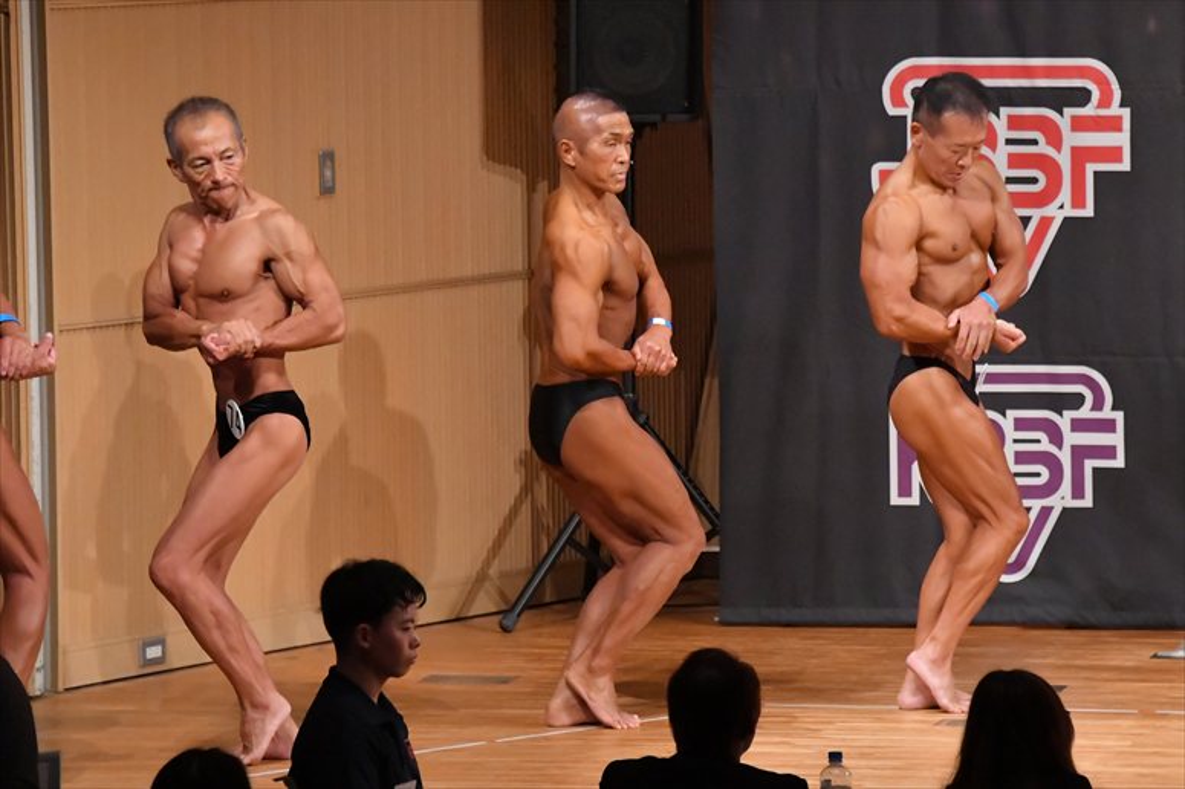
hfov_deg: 7.2
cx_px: 592
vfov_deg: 4.8
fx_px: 9377
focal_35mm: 285
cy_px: 394
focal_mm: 190
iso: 10000
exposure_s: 1/400
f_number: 5.6
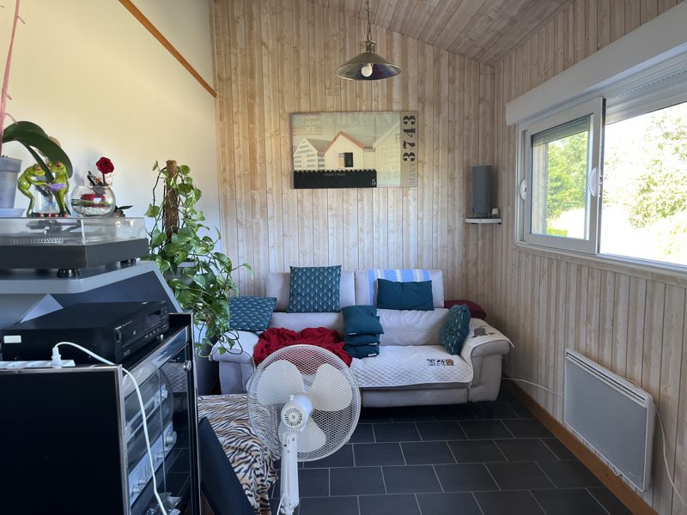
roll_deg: +1.0
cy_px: 258
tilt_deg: -5.4
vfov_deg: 53.1
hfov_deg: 67.3
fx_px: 516
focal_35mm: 26
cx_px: 344
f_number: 1.6
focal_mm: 5.1
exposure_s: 1/119
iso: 125
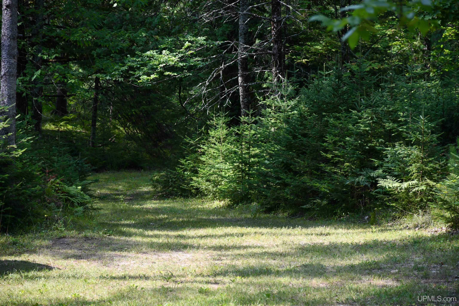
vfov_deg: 7.0
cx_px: 230
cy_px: 153
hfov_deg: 10.5
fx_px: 2486
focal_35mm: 195
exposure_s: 1/250
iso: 200
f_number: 5.6
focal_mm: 130
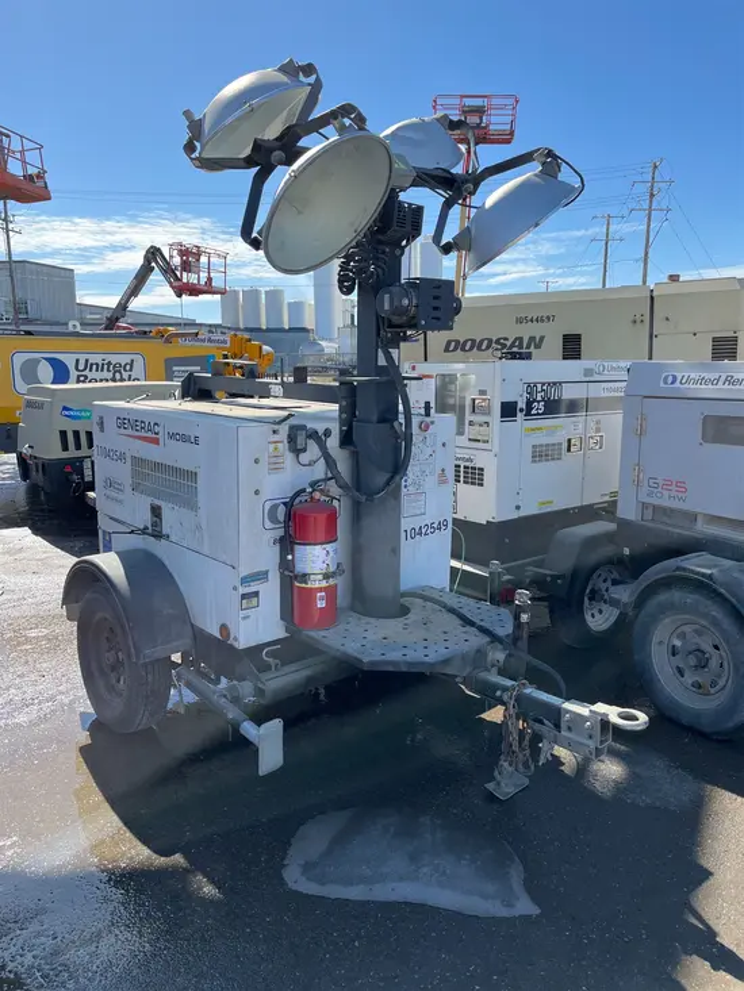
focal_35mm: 26
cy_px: 496
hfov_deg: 53.1
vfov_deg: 67.3
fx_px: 745
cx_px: 372
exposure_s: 1/2179
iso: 50
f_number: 1.6
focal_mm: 5.1
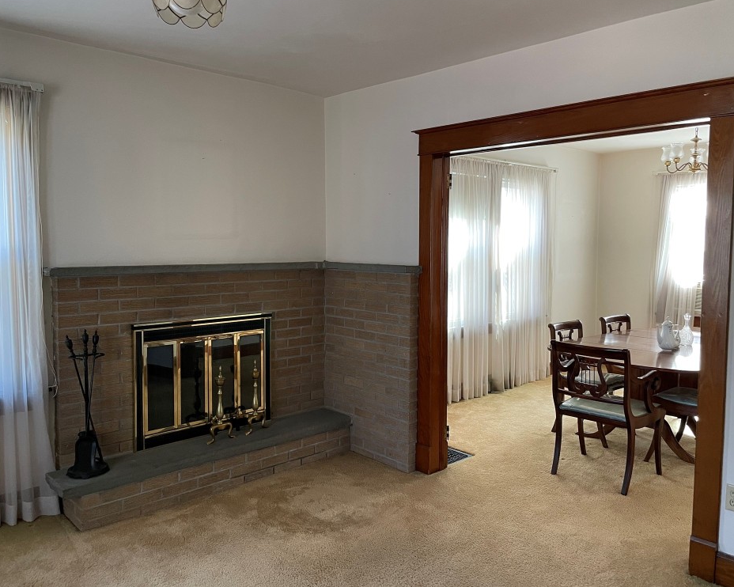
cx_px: 359
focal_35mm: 28
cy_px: 292
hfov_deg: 62.2
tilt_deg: -3.7
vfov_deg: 51.5
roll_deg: -0.9
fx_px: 608
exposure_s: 1/60
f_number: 1.6
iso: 160
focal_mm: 4.2
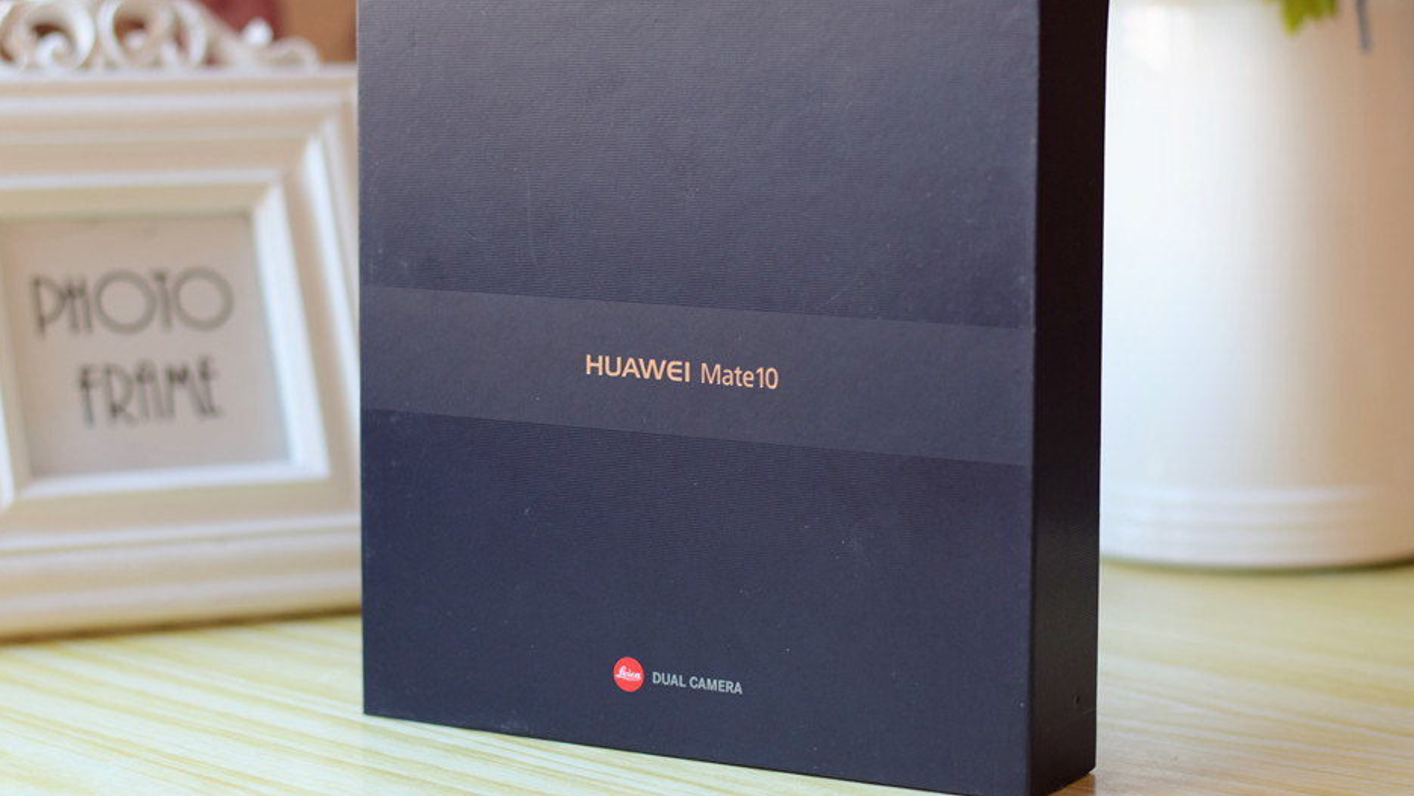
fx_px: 3150
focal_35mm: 84
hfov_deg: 25.3
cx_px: 702
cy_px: 374
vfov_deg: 14.4
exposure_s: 1/125
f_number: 2.8
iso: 400
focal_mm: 50
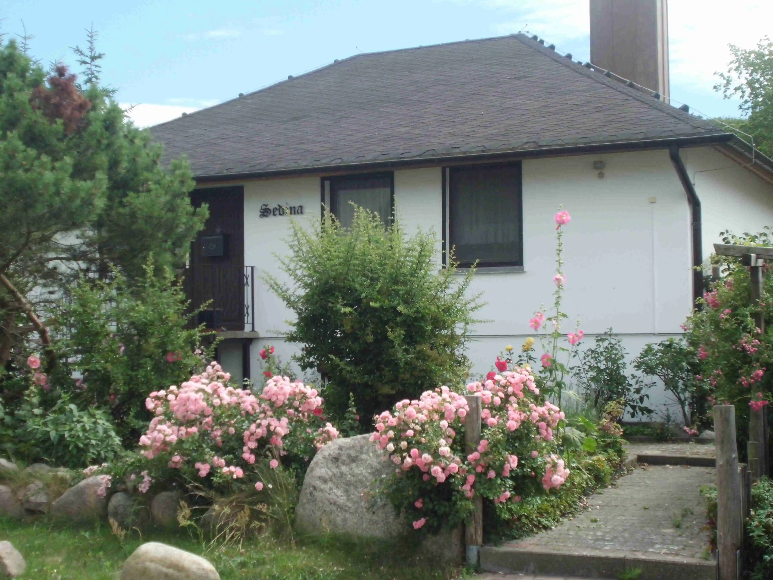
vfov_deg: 24.8
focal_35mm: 59
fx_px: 1318
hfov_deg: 32.7
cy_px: 298
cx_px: 342
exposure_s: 1/320
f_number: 4.5
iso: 100
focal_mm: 9
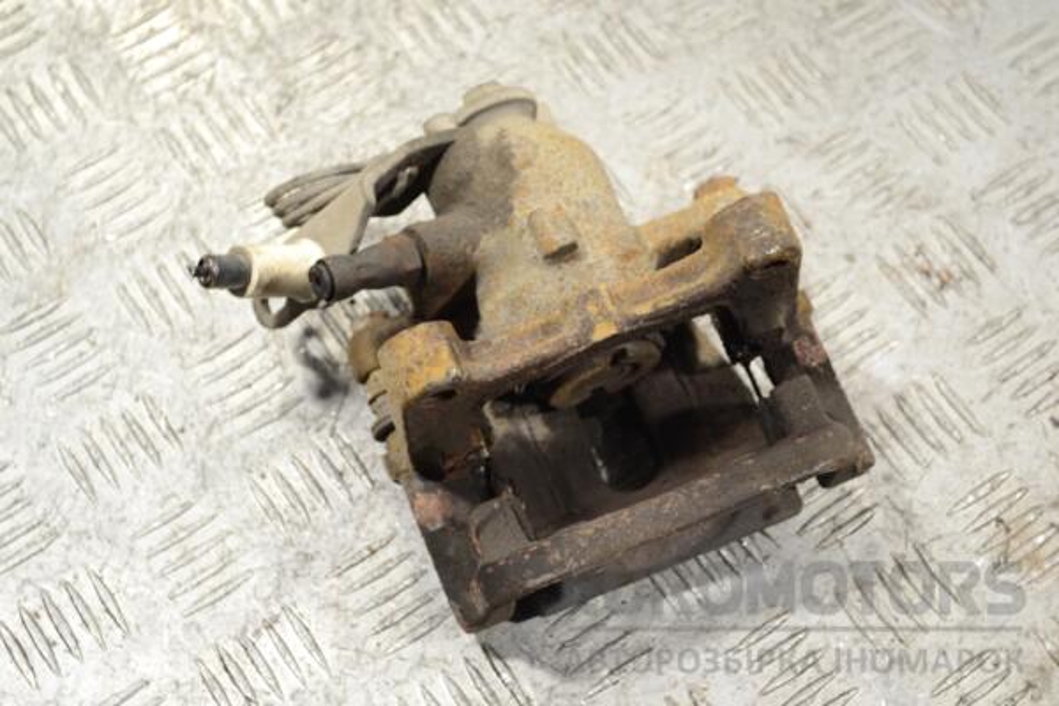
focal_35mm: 63
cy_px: 353
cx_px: 530
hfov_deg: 31.9
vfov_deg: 21.6
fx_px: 1853
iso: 250
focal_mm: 42
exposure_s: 1/30
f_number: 5.3
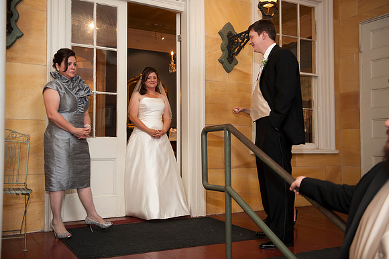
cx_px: 194
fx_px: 410
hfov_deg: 50.7
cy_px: 130
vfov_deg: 35.0
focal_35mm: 38
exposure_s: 1/60
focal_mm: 38
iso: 250
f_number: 2.8
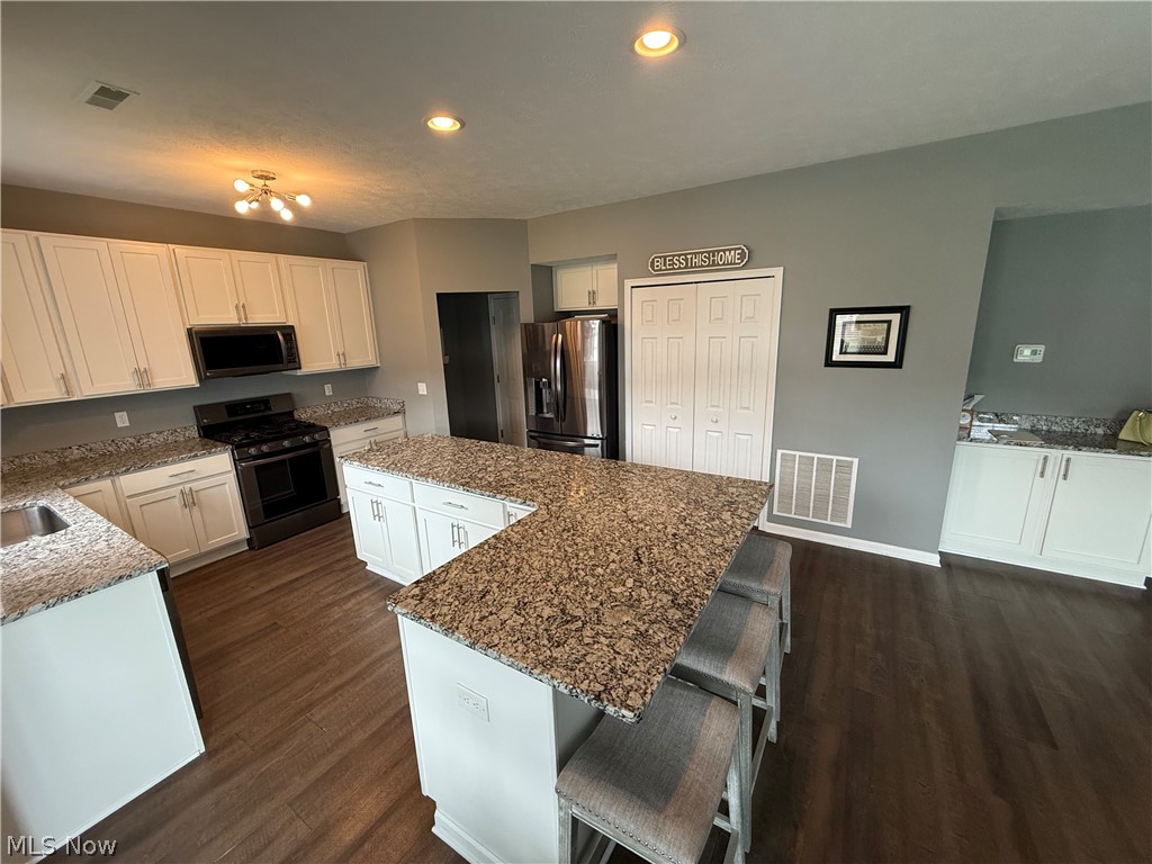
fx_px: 466
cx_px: 576
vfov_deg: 85.7
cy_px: 432
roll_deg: +2.4
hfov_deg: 102.1
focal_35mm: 14
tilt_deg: -14.0
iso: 250
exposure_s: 1/120
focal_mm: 2.22
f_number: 2.2
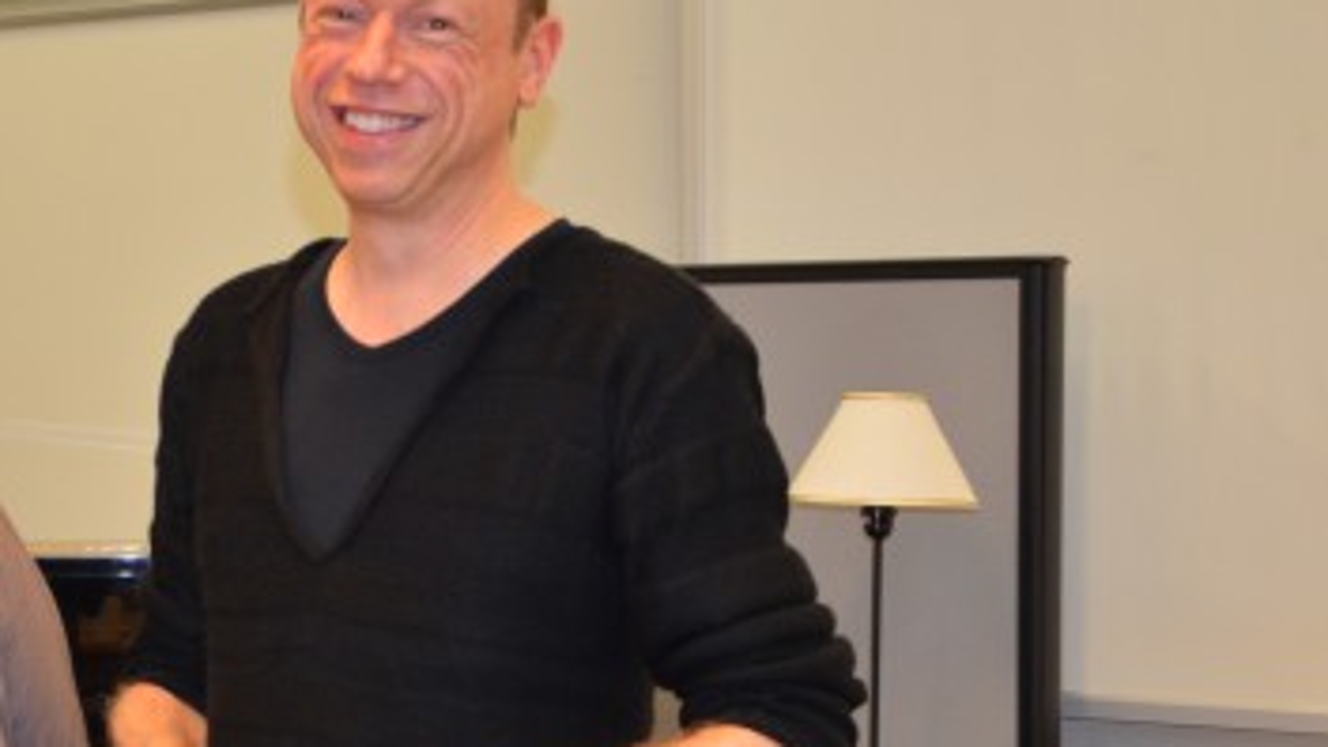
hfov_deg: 23.9
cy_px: 432
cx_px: 91
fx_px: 3028
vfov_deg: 14.1
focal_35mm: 86
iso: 800
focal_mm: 28
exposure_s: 1/60
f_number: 4
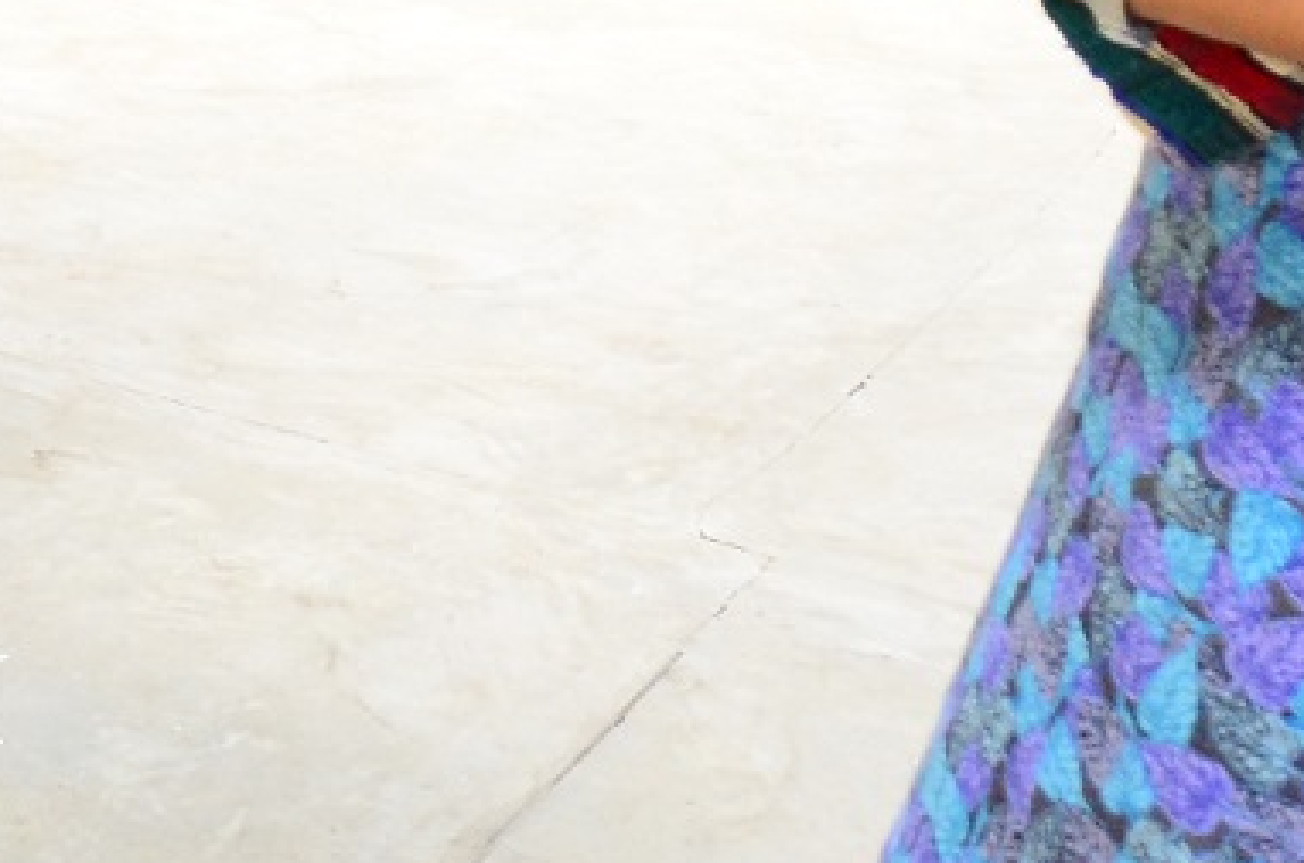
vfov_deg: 8.6
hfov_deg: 13.1
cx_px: -403
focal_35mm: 151
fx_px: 5458
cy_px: -878
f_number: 4
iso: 640
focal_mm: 20
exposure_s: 1/60
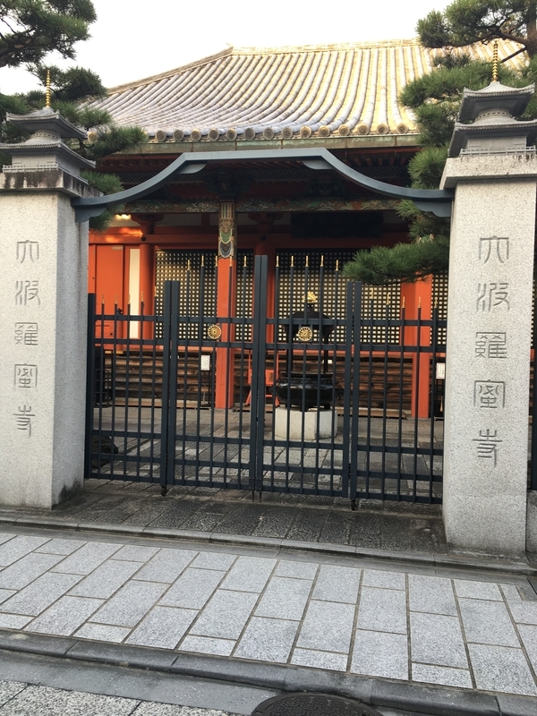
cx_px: 268
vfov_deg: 61.7
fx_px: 600
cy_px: 358
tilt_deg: -0.8
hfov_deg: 48.2
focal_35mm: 29
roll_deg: -0.8
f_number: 2.2
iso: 25
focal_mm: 4.15
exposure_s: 1/60
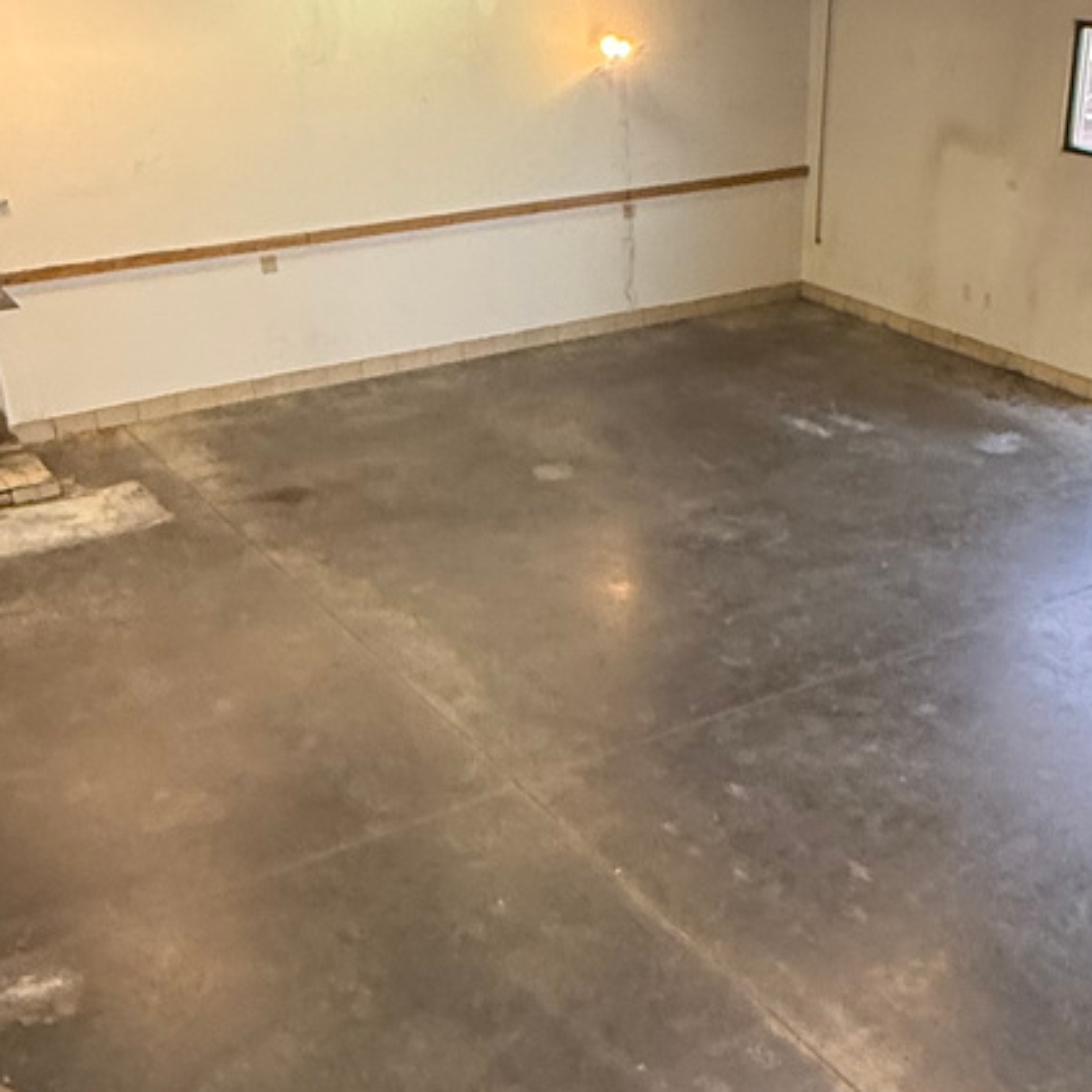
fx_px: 1606
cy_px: 693
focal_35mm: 45
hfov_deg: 37.1
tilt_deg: -28.4
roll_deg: +0.4
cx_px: 730
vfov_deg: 37.3
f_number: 2.2
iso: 500
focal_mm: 2.22
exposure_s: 1/120
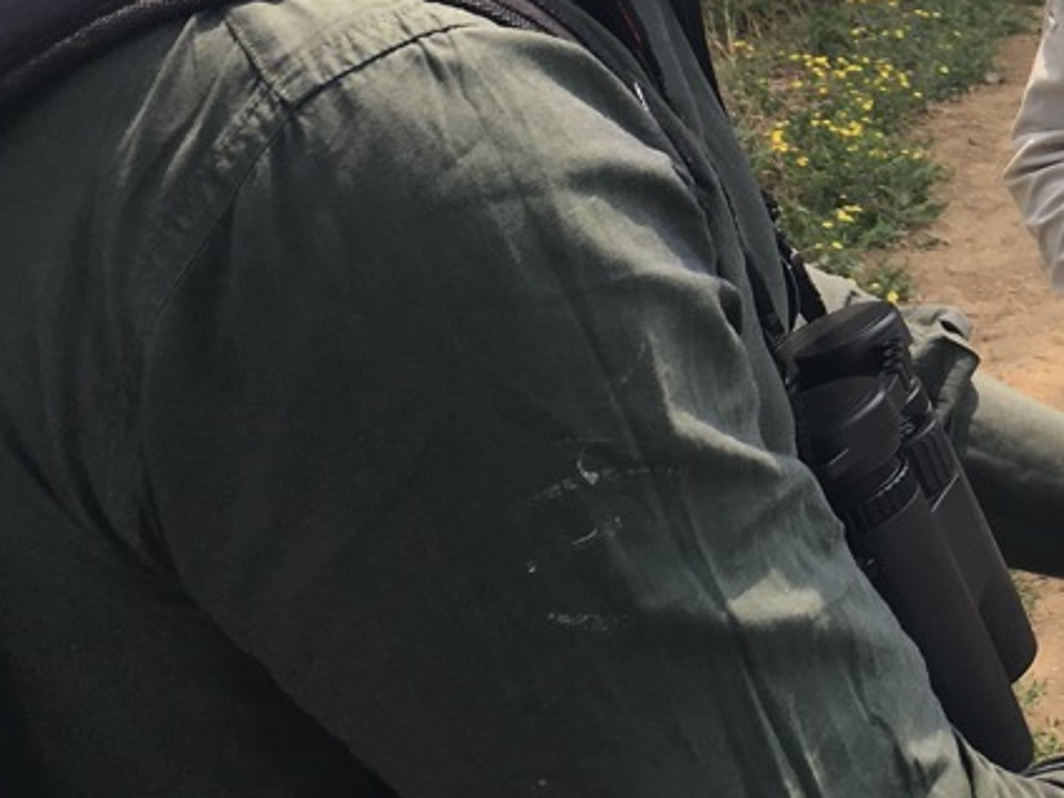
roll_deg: +1.6
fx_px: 2520
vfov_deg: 17.3
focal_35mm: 82
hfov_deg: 21.3
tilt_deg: -11.7
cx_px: 1430
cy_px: -105
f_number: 2.2
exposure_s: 1/587
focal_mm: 4.15
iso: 25
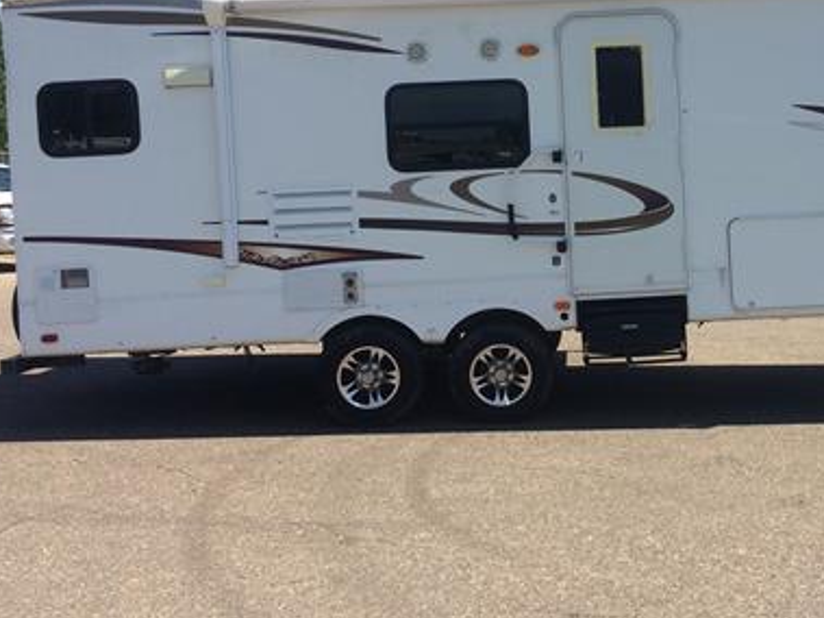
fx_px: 1166
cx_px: 626
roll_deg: +0.0
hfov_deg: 37.9
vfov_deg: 29.4
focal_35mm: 49
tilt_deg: -0.9
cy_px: 183
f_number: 2.2
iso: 32
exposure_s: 1/1786
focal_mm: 4.15
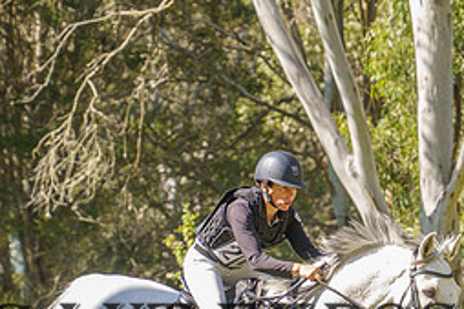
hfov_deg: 5.5
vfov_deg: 3.7
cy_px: 330
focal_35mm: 373
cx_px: 275
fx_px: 4804
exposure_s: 1/1600
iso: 2500
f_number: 5.6
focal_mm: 153
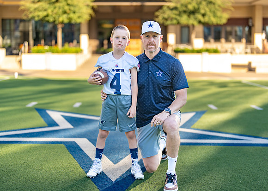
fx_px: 431
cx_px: 137
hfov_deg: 34.5
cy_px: 90
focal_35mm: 57
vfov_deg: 25.0
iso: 100
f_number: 1.2
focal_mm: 50
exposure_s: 1/2500
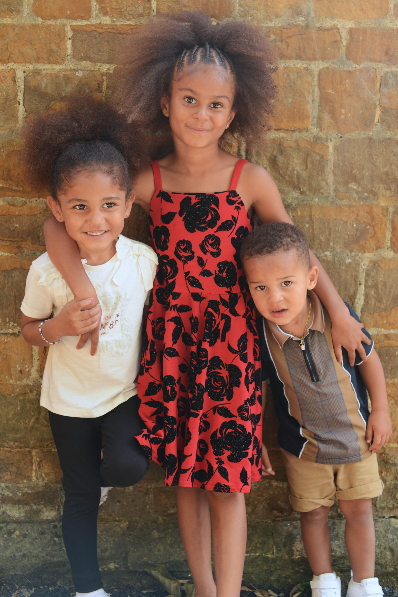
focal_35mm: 50
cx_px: 199
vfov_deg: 39.6
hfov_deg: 27.0
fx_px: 828
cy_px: 298
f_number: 4
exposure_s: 1/250
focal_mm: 50
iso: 400
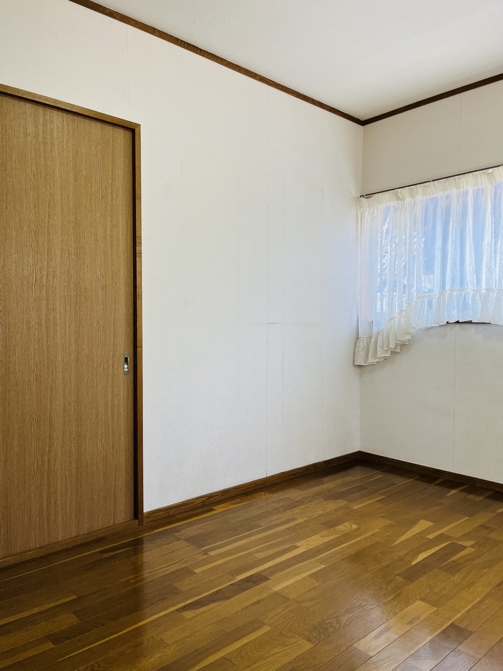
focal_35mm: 26
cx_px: 252
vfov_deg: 67.3
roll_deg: +1.2
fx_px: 504
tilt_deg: -1.4
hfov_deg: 53.1
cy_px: 336
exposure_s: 1/100
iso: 100
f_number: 1.6
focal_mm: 5.1
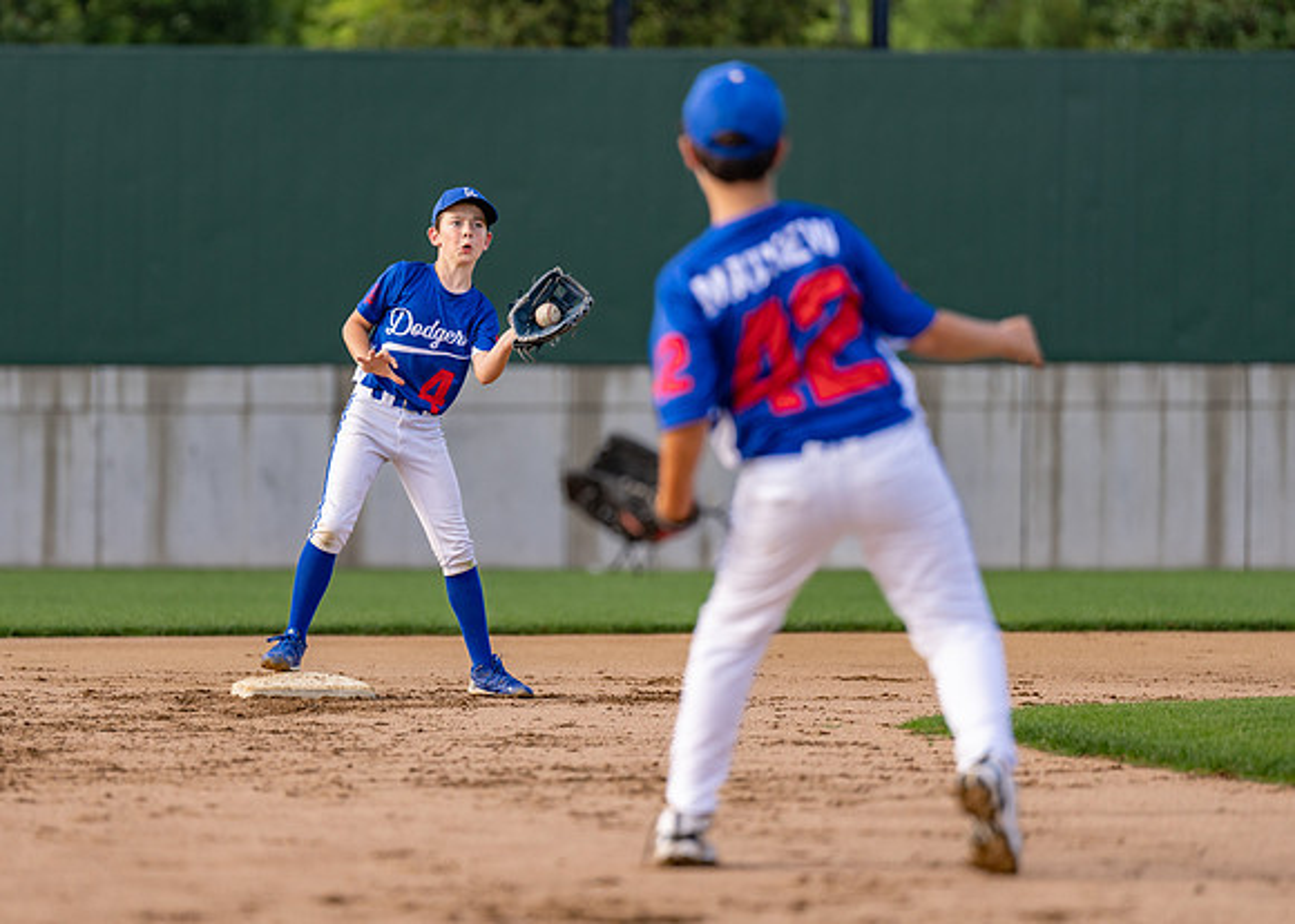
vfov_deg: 5.4
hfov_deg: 7.6
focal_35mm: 267
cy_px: 460
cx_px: 490
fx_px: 9800
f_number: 2.8
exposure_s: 1/2000
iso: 400
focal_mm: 200
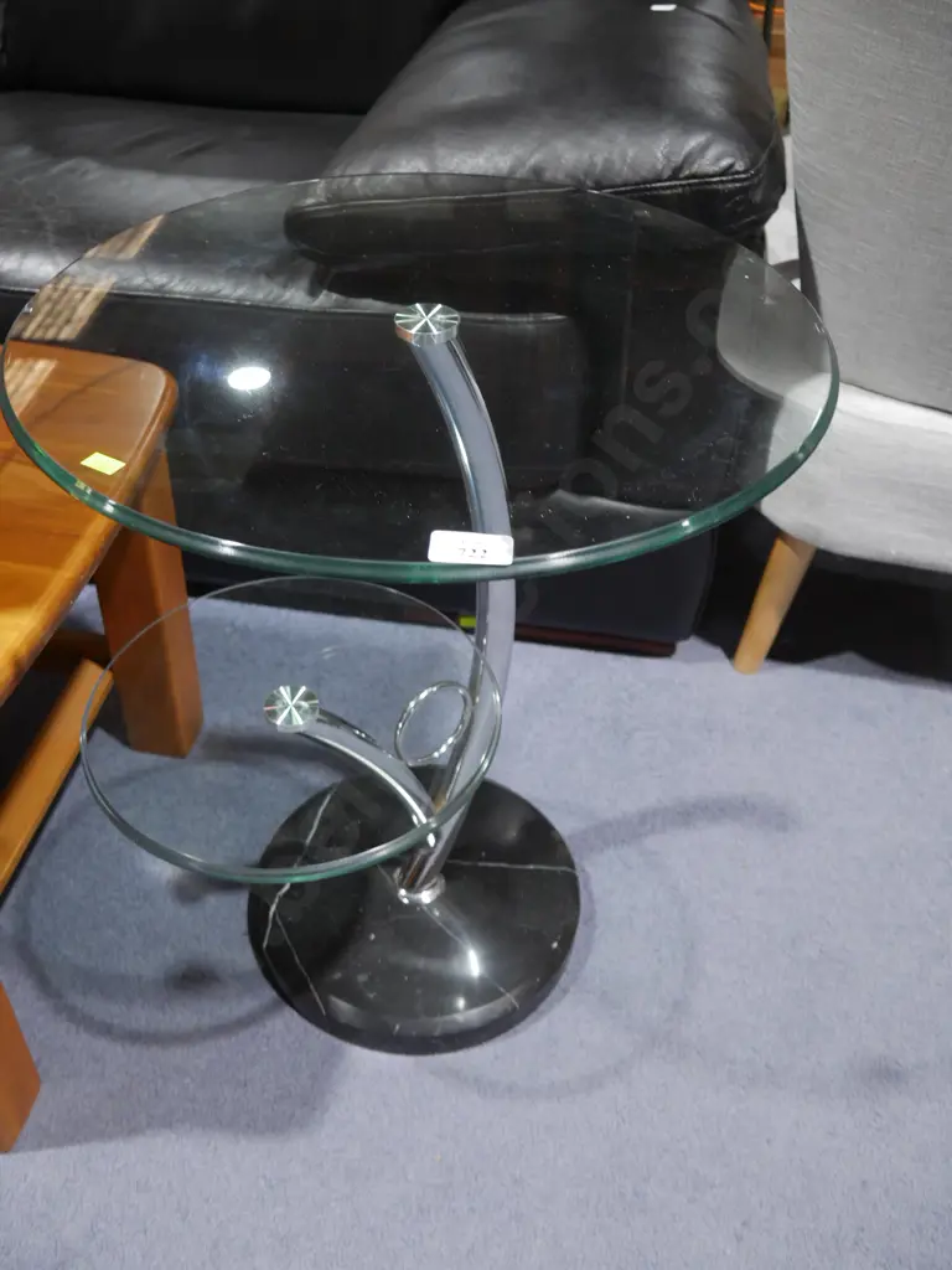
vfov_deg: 60.0
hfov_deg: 46.8
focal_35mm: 30
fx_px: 1100
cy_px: 635
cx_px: 476
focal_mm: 15
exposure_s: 1/60
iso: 500
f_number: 3.6
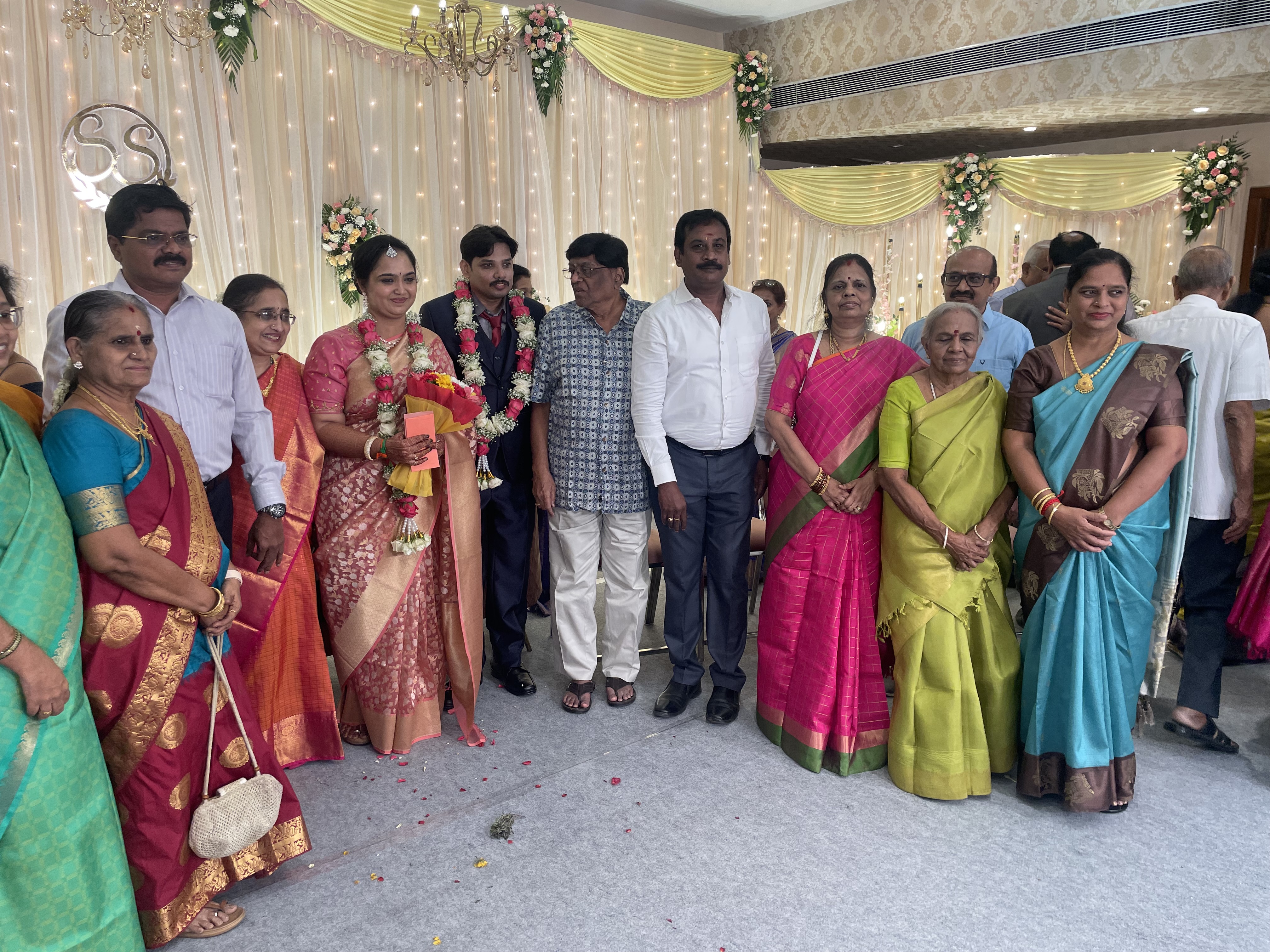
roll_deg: -0.6
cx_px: 635
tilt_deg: -10.8
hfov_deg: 67.3
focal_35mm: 26
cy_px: 476
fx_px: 954
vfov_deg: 53.1
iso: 64
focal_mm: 4.2
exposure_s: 1/100
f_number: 1.6
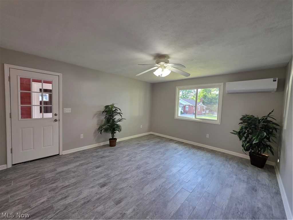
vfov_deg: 89.9
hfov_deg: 106.2
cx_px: 146
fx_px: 110
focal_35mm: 13
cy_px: 110
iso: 125
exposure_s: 1/120
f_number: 1.9
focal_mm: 2.2
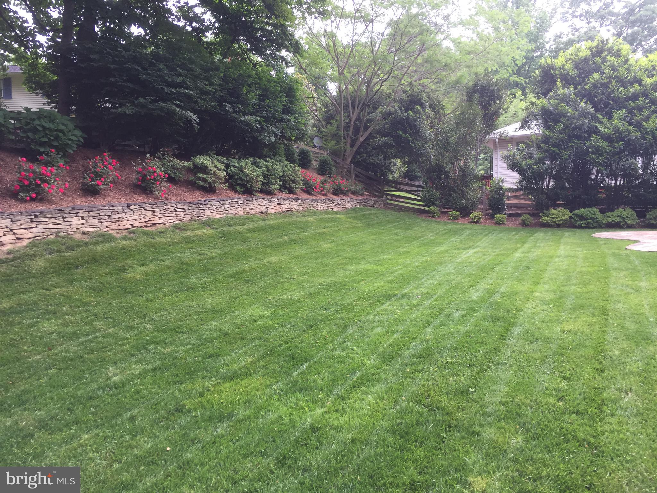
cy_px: 246
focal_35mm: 29
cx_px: 328
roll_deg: +1.3
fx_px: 550
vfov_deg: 48.2
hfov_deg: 61.7
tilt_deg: -3.2
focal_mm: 4.15
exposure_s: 1/120
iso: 40
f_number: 2.2
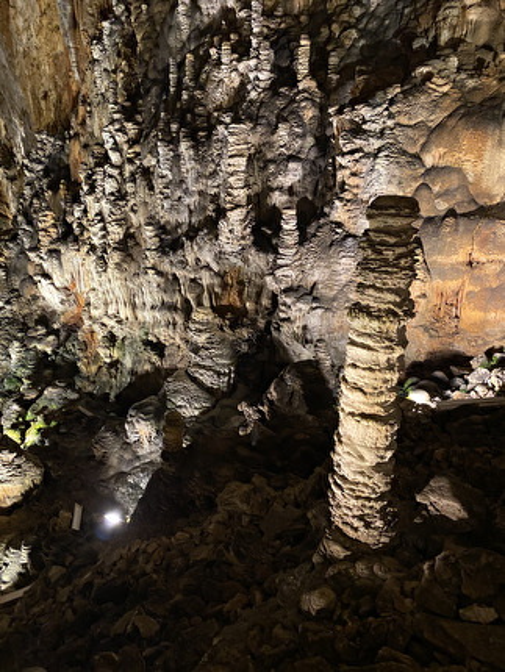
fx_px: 505
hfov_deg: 53.1
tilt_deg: -15.5
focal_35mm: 26
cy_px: 336
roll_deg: +0.8
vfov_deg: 67.3
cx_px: 252
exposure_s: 1/25
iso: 500
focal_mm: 4.25
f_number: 1.8
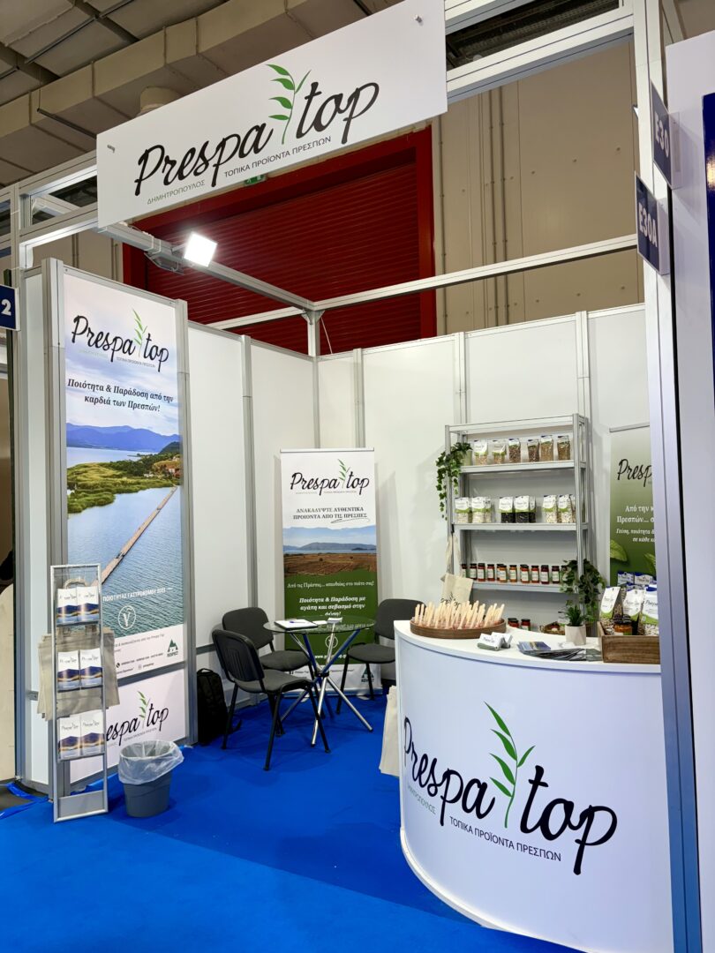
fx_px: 716
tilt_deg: +2.1
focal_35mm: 26
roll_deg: +1.3
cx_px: 358
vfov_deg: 67.3
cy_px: 476
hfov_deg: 53.1
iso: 32
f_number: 1.6
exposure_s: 1/122
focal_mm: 5.96
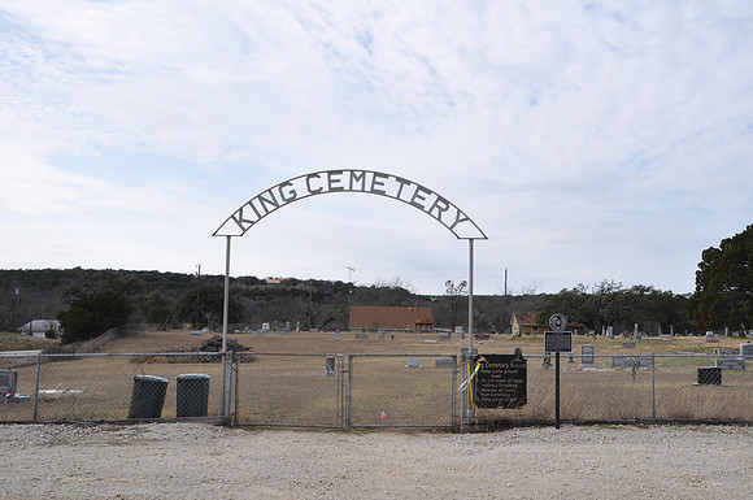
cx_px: 376
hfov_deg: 49.6
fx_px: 815
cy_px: 250
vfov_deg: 34.1
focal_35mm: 39
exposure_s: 1/125
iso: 200
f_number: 11
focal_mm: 26
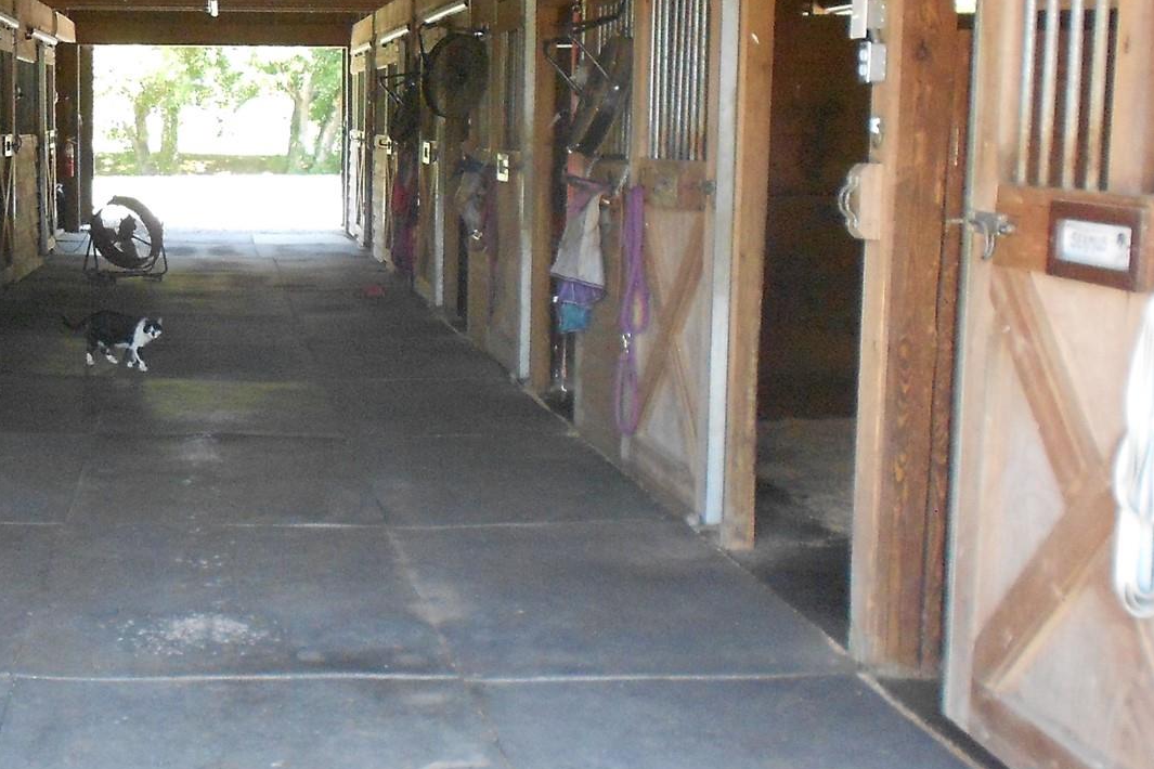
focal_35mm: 52
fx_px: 1667
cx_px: 221
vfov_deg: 25.9
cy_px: 299
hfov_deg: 36.8
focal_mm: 4.6
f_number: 3.2
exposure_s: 1/100
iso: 400
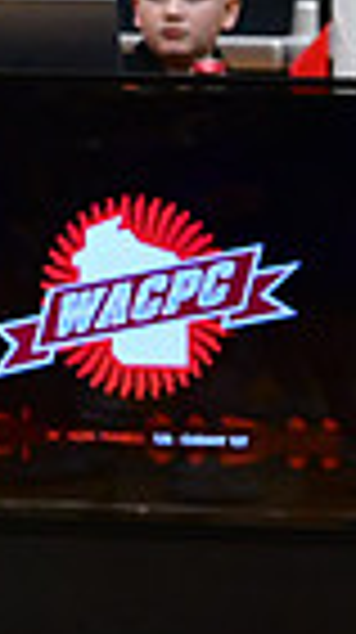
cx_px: -924
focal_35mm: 972
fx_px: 16361
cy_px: 133
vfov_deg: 2.2
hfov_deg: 1.2
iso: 4000
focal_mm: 150
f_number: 4
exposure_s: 1/500
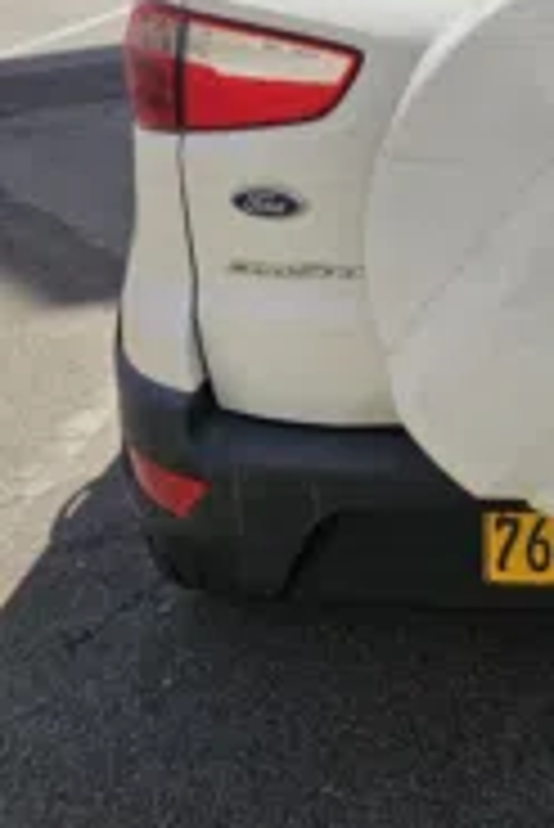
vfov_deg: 34.9
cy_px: 14
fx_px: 1198
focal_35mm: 52
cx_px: 671
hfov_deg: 23.7
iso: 10
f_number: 1.7
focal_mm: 6.3
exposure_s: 1/790
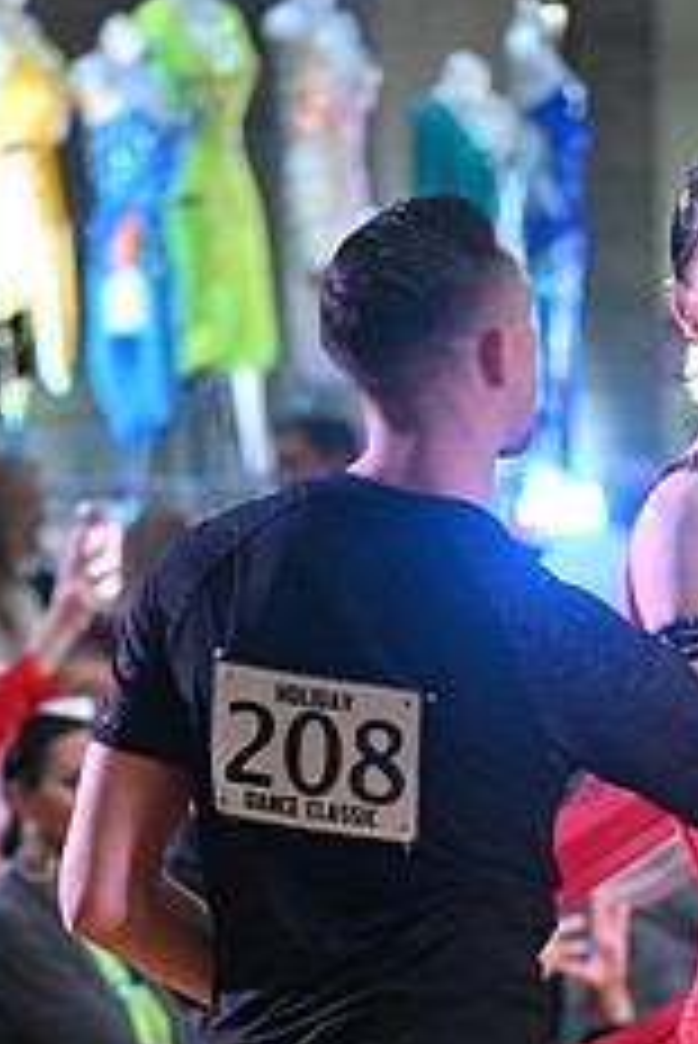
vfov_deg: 5.7
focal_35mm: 362
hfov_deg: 3.8
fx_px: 10512
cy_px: 1215
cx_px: 678
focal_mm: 145
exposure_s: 1/320
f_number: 5
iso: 3200
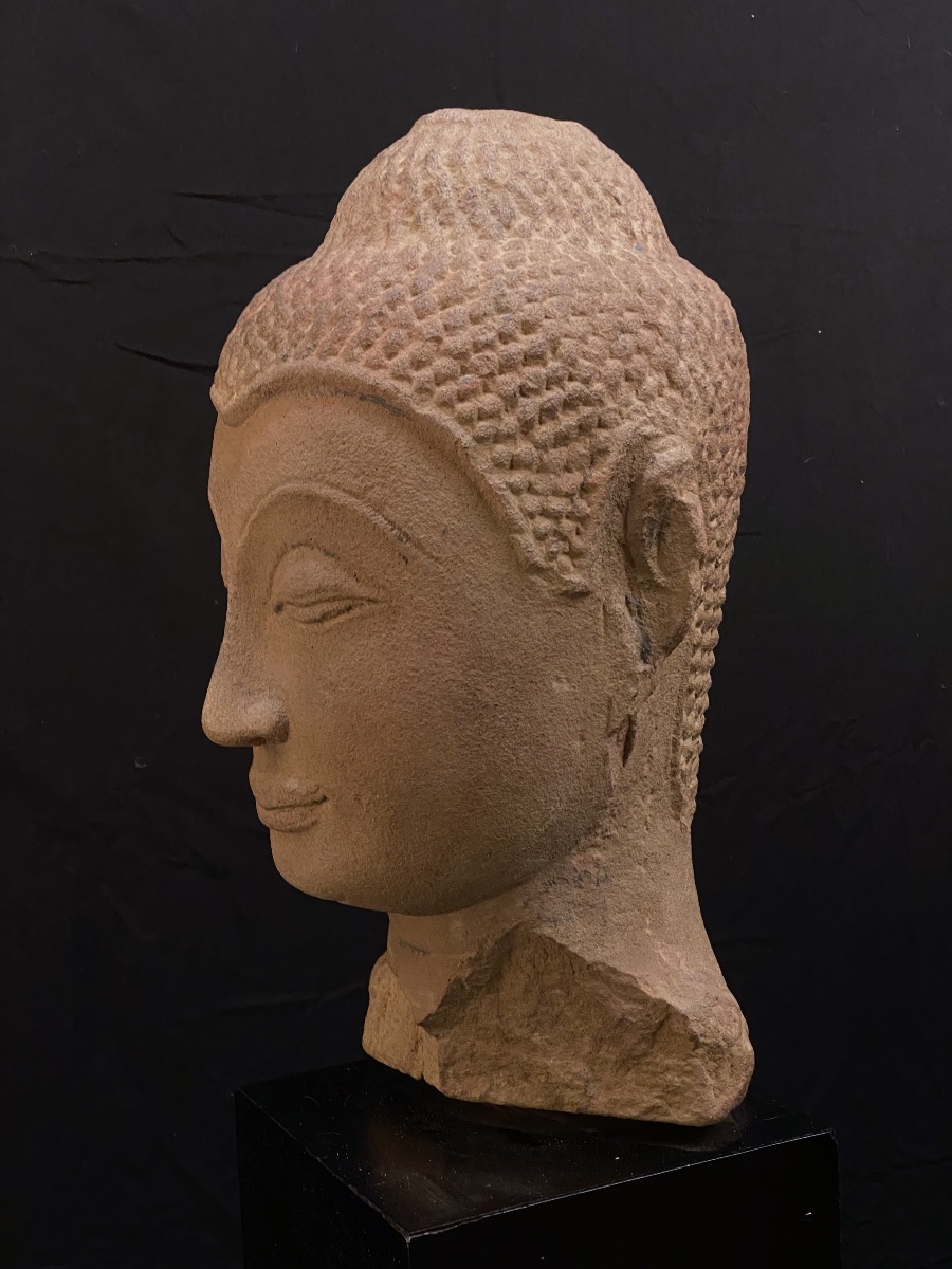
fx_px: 1907
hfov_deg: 28.0
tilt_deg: -5.8
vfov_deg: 36.8
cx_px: 476
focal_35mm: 52
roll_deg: +1.8
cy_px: 634
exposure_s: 1/50
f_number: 2
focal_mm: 6
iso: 320
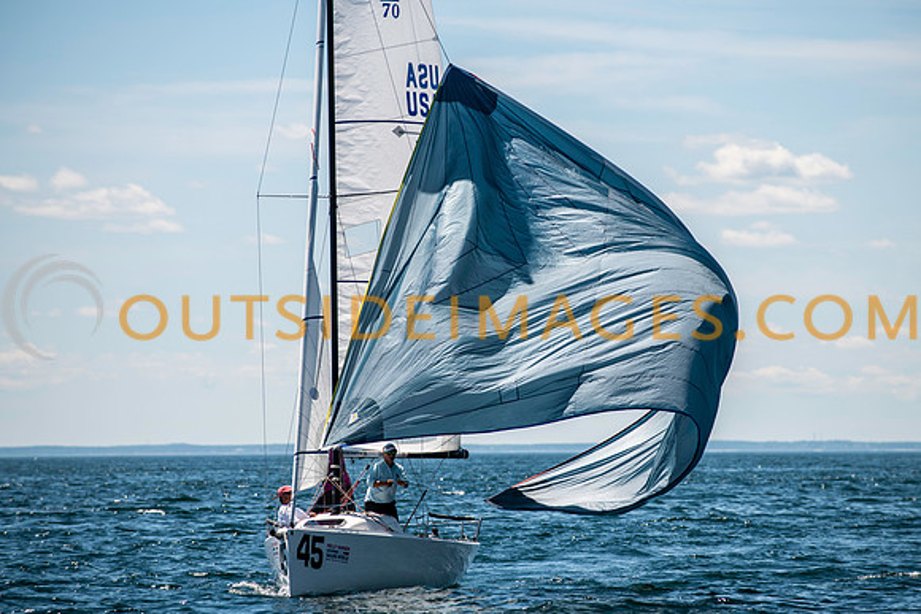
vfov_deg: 6.3
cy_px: 324
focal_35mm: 217
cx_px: 486
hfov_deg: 9.5
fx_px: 5556
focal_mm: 200
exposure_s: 1/1250
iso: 160
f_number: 5
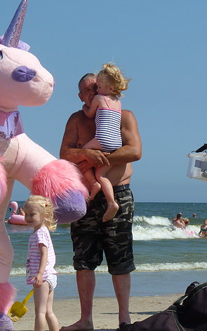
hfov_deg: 6.6
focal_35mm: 198
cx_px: 18
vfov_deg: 10.6
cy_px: 190
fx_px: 1787
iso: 80
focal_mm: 17.4
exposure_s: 1/400
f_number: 5.6
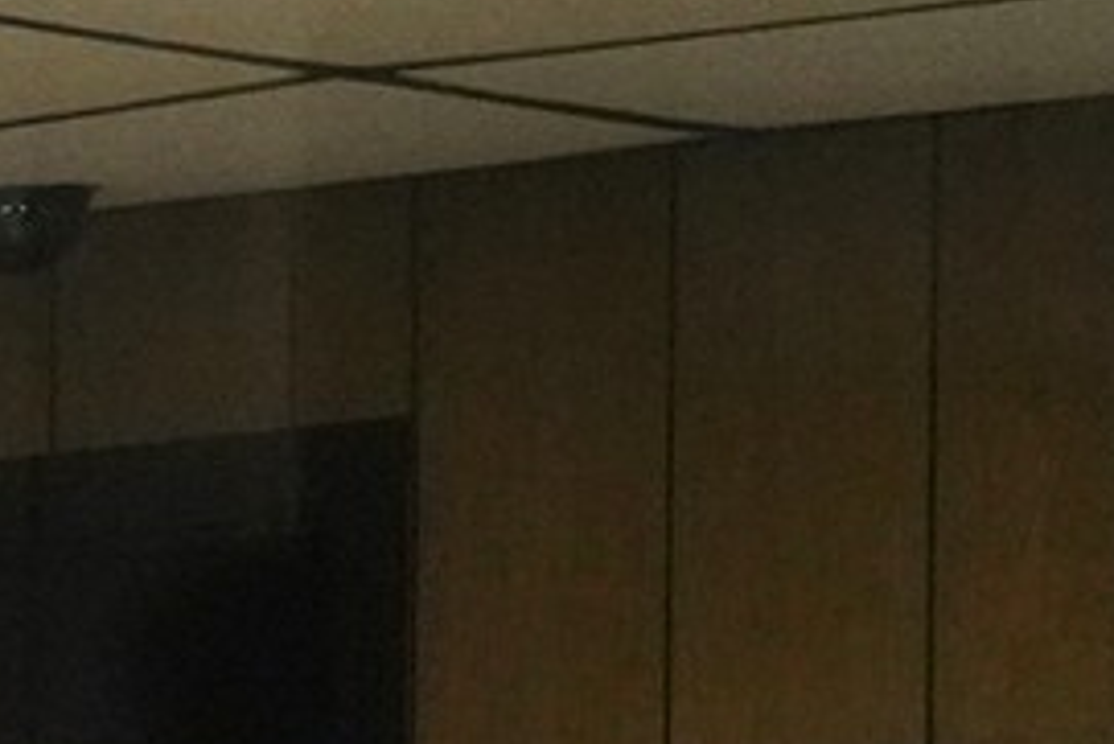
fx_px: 10743
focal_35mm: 347
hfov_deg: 5.4
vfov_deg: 3.9
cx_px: -2779
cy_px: 2216
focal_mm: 47
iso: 6400
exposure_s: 1/100
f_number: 5.6
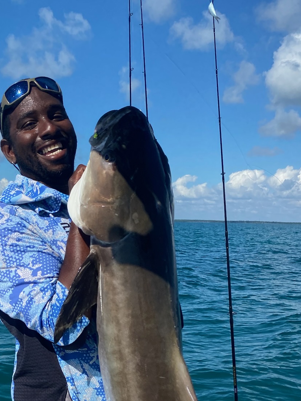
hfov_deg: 29.8
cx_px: 76
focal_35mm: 48
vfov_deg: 37.3
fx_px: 556
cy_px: 353
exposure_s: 1/3610
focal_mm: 4.25
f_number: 1.8
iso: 32
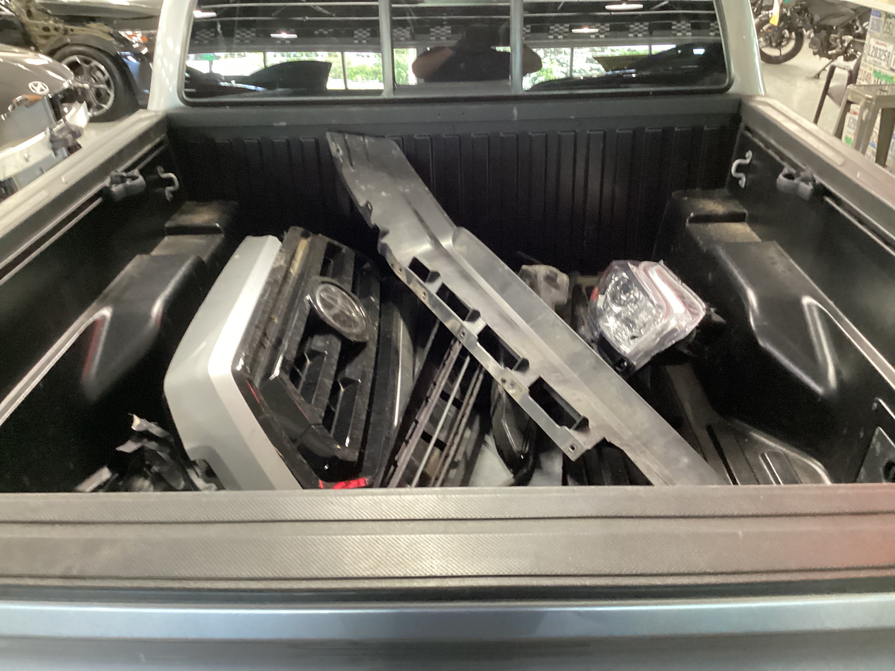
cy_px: 336
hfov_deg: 58.4
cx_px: 448
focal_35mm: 31
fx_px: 802
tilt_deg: -30.8
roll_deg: +0.5
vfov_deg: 45.4
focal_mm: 3.3
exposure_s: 1/25
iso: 800
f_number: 2.4
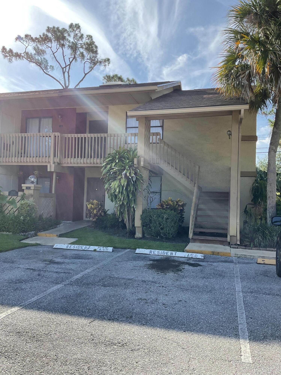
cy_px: 188
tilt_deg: +5.6
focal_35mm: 29
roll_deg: -0.6
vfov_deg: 61.7
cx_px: 140
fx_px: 314
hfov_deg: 48.2
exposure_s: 1/792
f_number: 1.8
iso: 16
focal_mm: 3
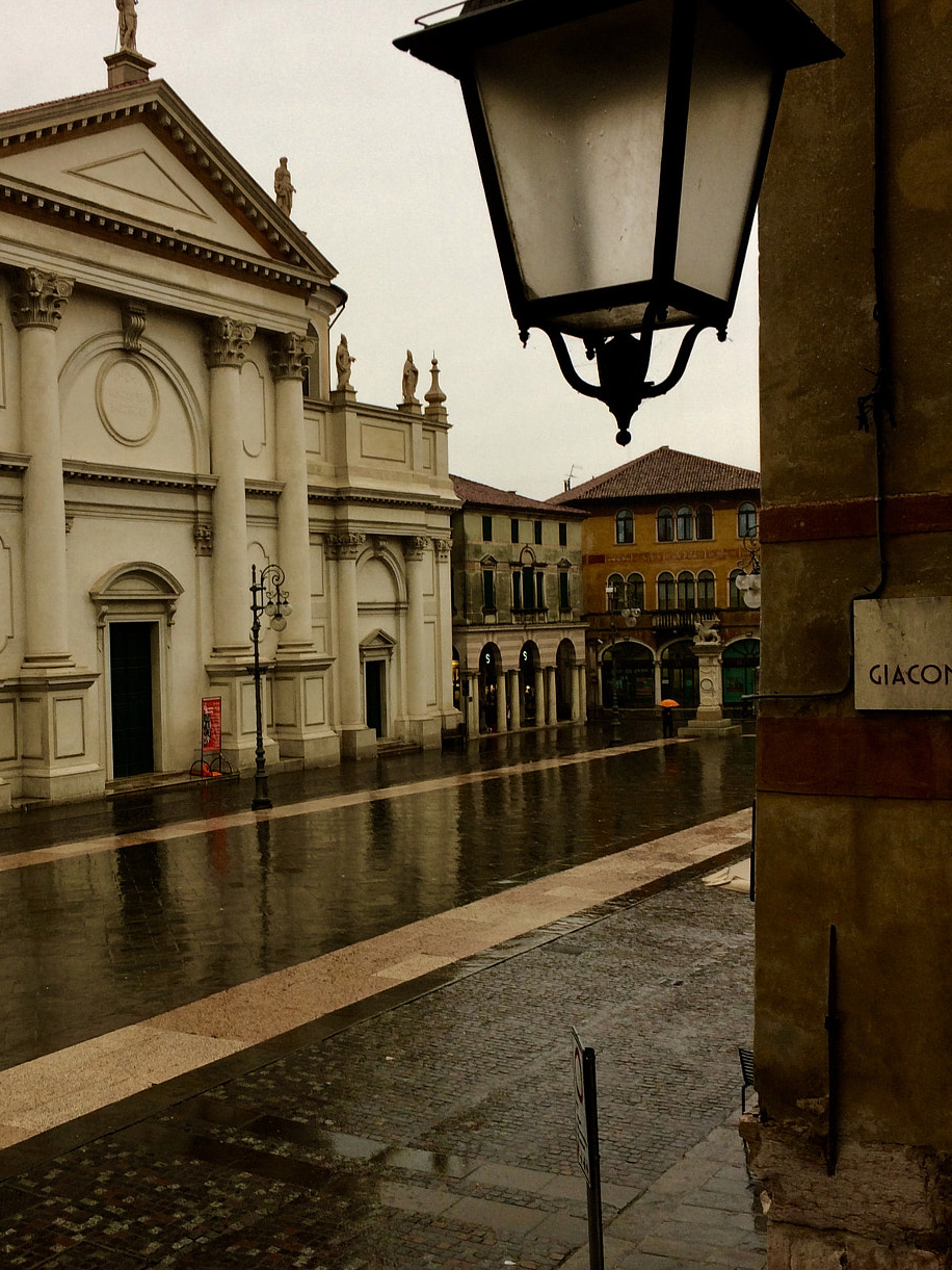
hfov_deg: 37.4
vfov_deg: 49.0
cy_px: 659
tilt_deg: -3.6
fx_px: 1393
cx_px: 335
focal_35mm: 38
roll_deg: +3.2
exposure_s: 1/107
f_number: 2.2
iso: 32
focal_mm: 4.15
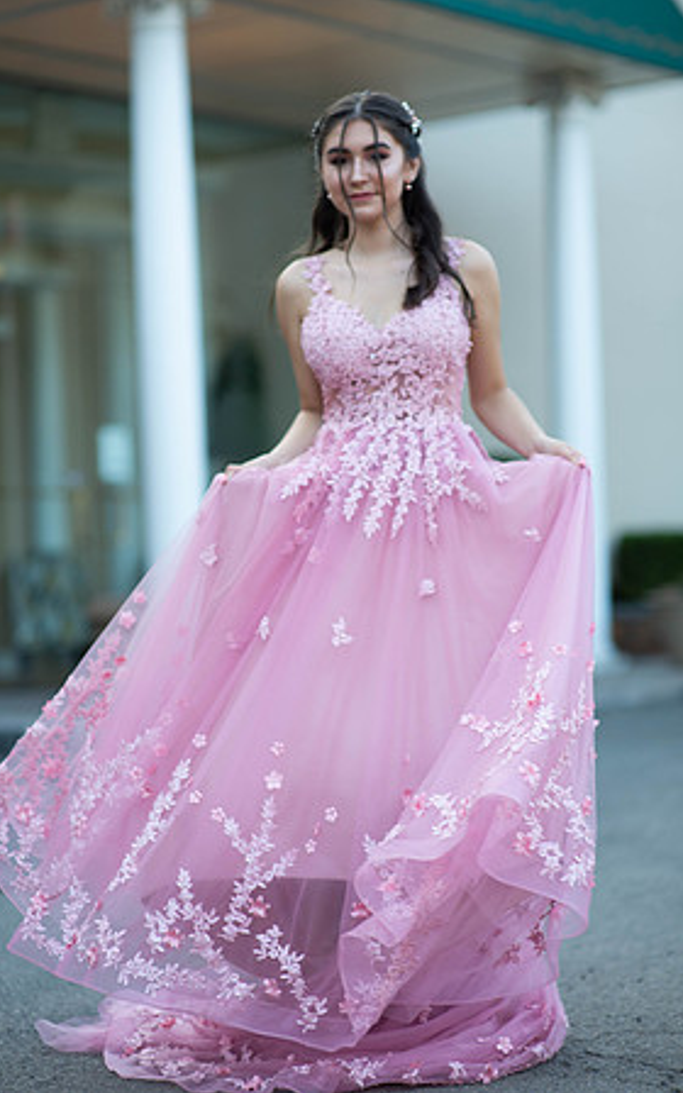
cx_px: 326
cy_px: 546
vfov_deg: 23.8
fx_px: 2591
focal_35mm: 87
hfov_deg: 15.0
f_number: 2
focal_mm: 85
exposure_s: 1/640
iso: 250
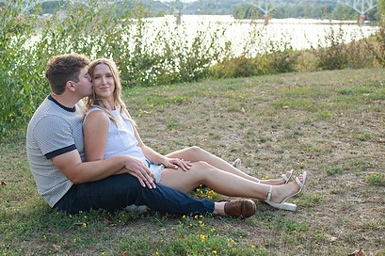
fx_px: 620
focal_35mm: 58
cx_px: 90
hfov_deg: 33.7
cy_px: 99
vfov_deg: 23.3
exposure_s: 1/320
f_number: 3.2
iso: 100
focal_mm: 35
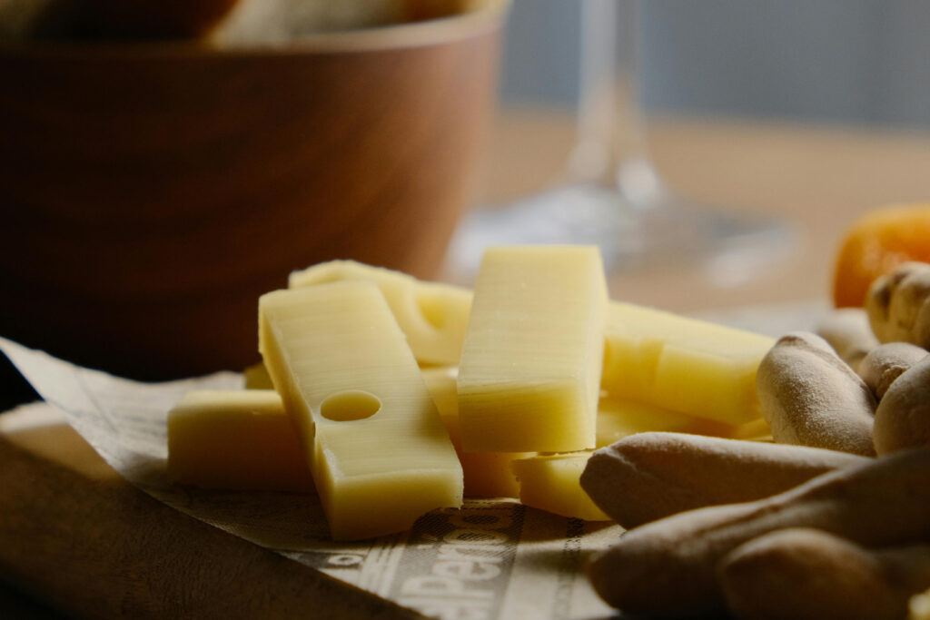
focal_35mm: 70
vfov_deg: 19.5
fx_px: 1808
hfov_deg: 28.8
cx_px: 465
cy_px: 310
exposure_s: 1/60
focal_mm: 25.7
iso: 500
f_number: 6.3
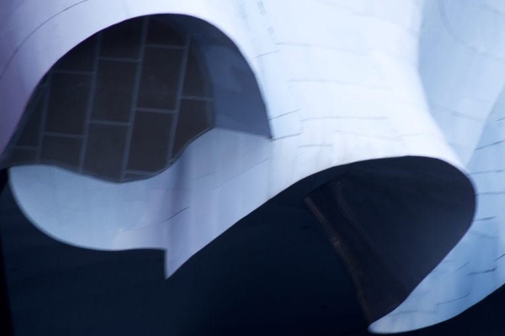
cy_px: 217
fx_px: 5961
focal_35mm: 425
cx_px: 318
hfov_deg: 4.9
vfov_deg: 3.2
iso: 320
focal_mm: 210
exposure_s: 1/50
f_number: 8
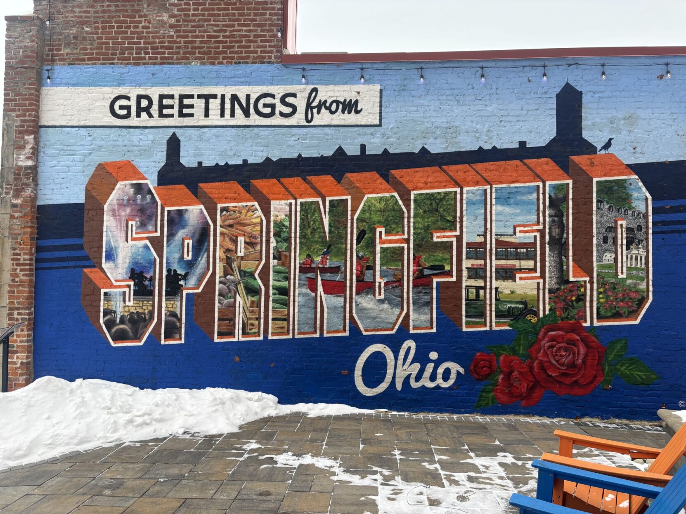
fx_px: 515
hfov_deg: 67.3
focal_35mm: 26
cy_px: 257
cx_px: 343
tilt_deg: +3.1
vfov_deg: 53.1
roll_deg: -1.4
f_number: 1.6
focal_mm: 5.96
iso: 50
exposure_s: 1/373
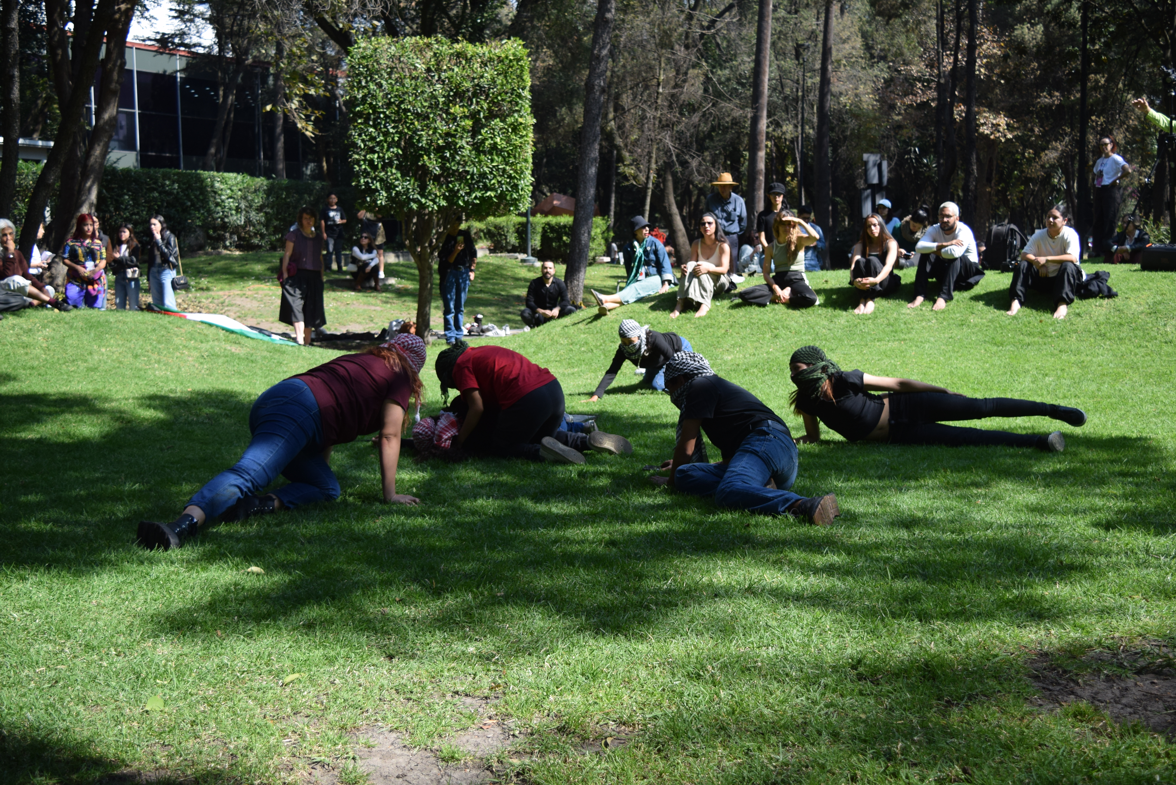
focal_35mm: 40
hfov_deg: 47.9
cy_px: 392
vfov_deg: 33.0
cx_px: 588
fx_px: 1323
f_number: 5
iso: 400
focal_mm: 27
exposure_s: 1/1250
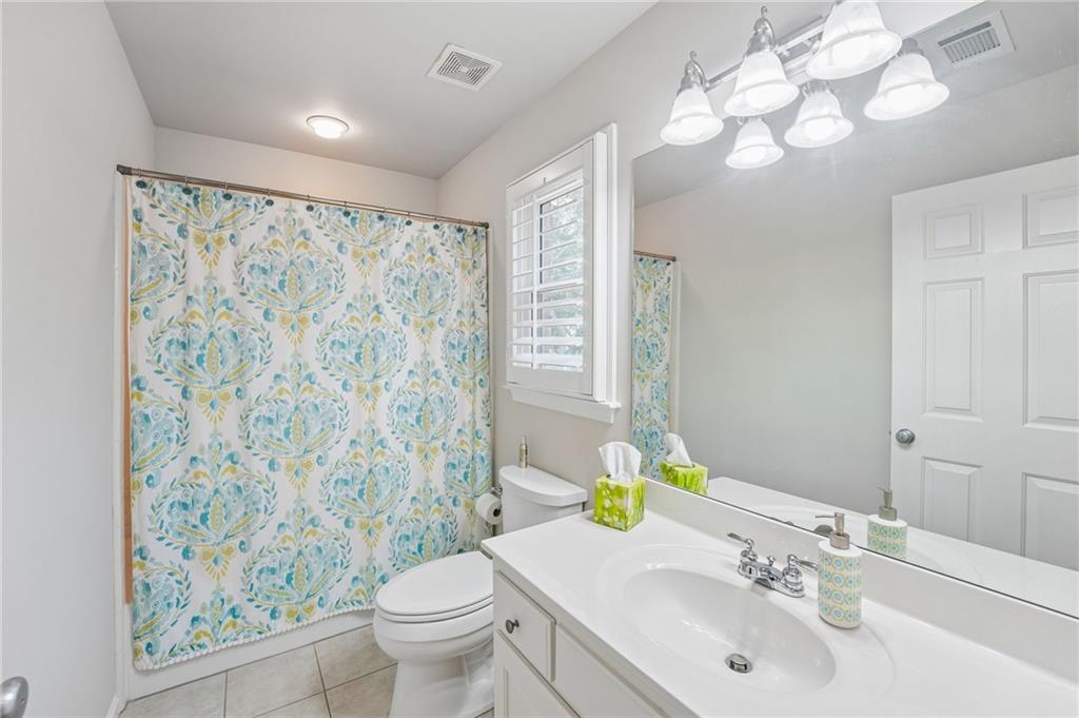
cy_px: 359
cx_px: 540
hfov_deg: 104.3
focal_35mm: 14
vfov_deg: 81.1
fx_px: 419
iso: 320
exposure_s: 1/6
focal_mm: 14
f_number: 8
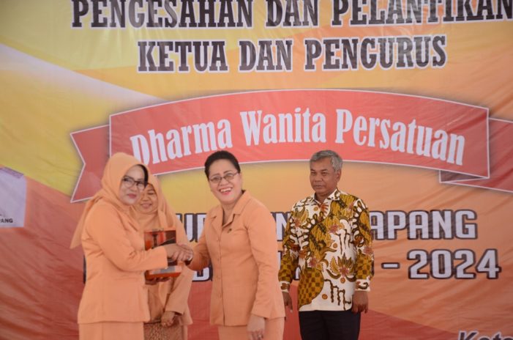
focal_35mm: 84
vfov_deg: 16.2
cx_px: 256
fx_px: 1194
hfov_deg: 24.2
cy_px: 170
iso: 1000
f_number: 4.8
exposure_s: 1/100
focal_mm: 56
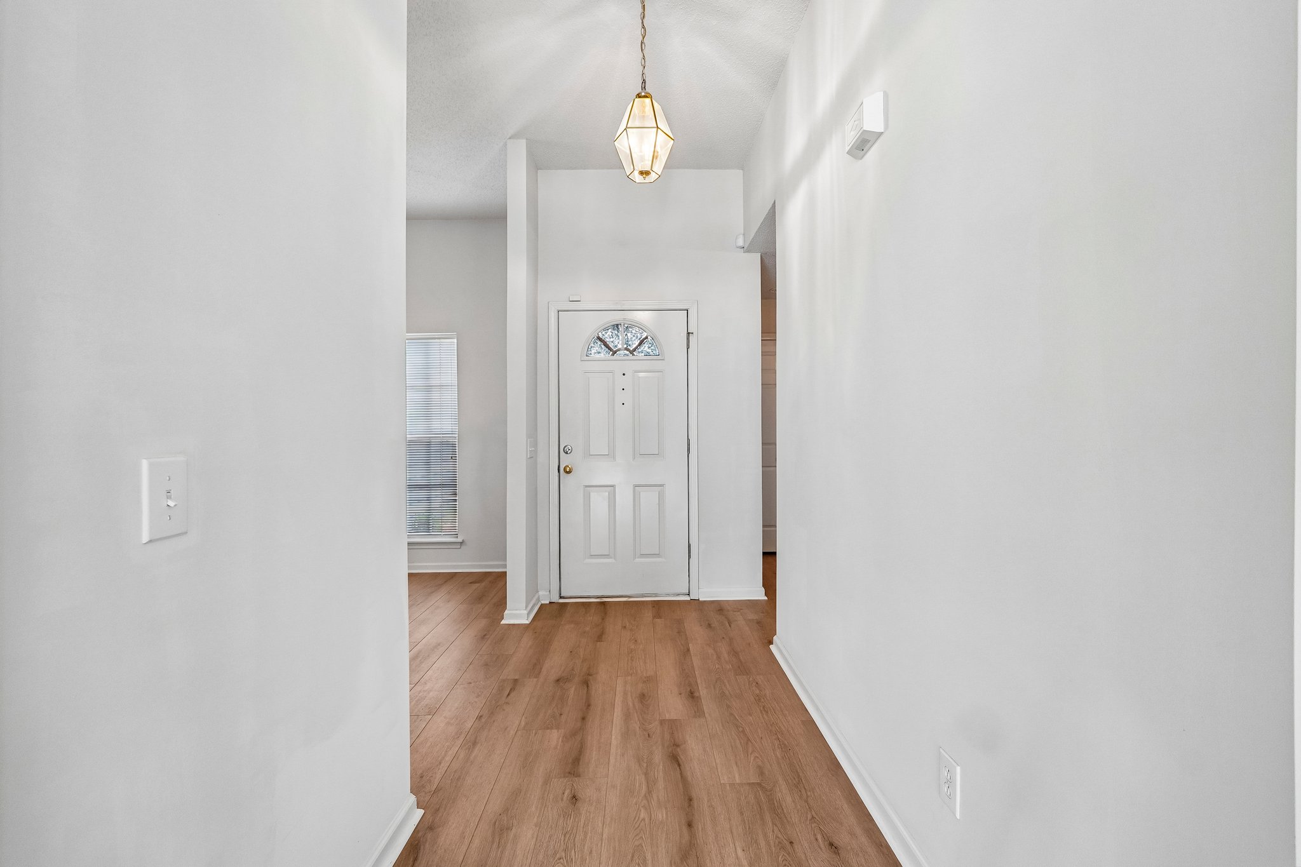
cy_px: 434
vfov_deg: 77.3
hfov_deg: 100.4
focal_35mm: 15
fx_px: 542
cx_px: 650
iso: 400
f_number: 8
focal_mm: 10
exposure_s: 1/10
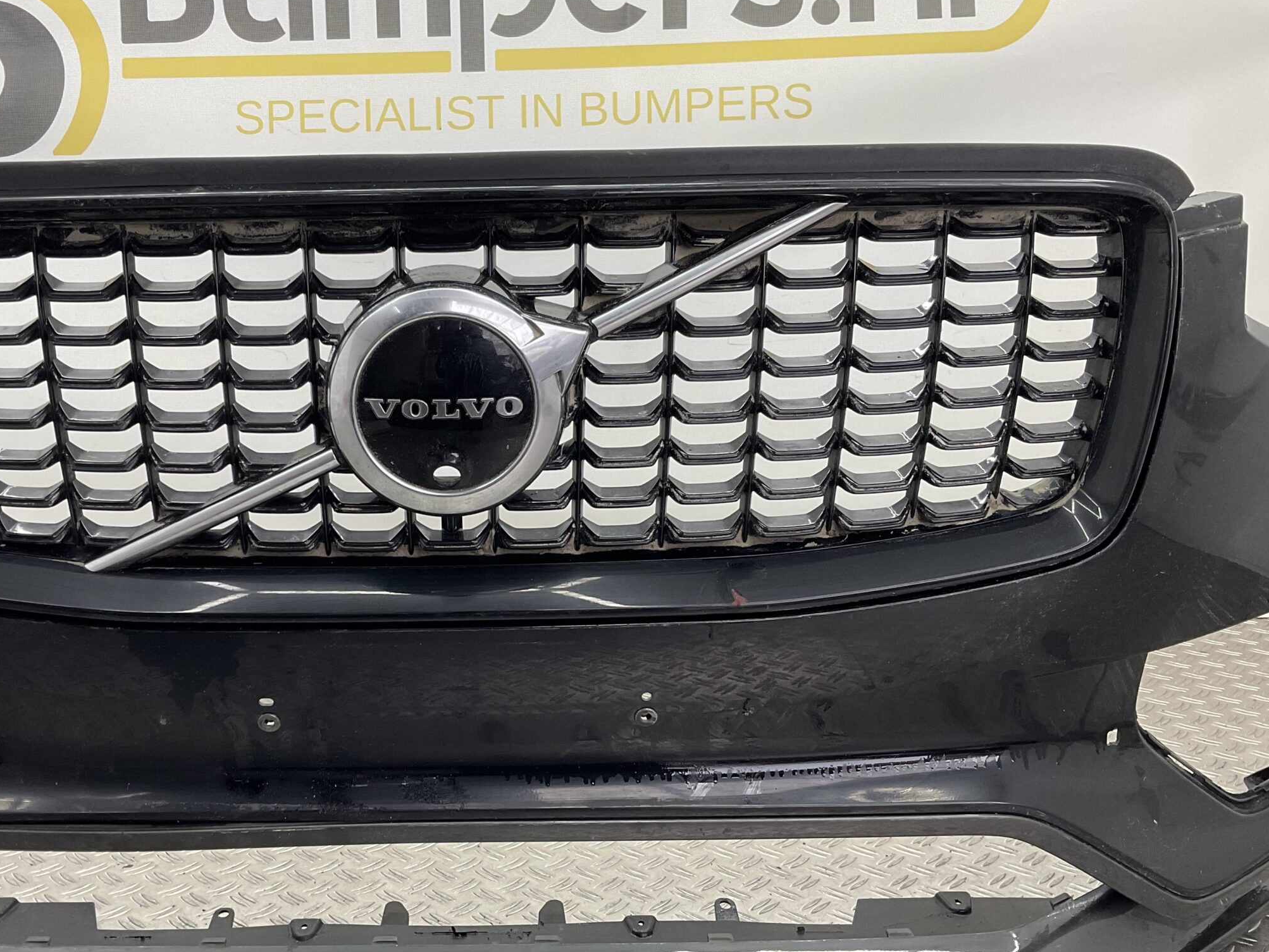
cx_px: 499
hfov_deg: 49.8
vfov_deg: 38.7
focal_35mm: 37
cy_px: 498
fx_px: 1357
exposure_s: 1/120
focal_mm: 3
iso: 40
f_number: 1.8
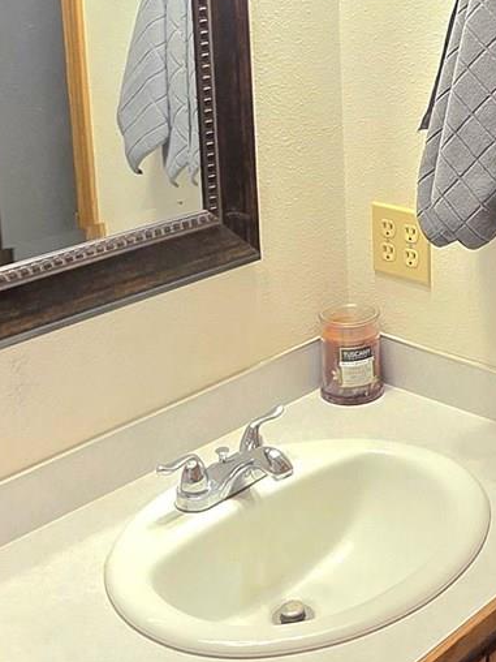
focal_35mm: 59
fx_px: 1127
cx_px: 489
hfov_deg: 23.8
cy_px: 167
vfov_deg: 32.1
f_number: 1.9
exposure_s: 1/120
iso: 100
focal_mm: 2.2
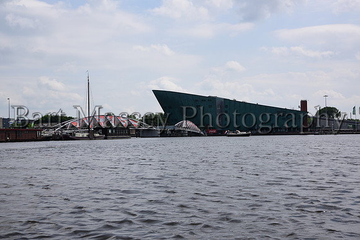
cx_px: 180
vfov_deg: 24.6
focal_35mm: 55
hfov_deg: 36.2
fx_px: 550
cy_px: 120
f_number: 14
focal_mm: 55
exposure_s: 1/160
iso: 100
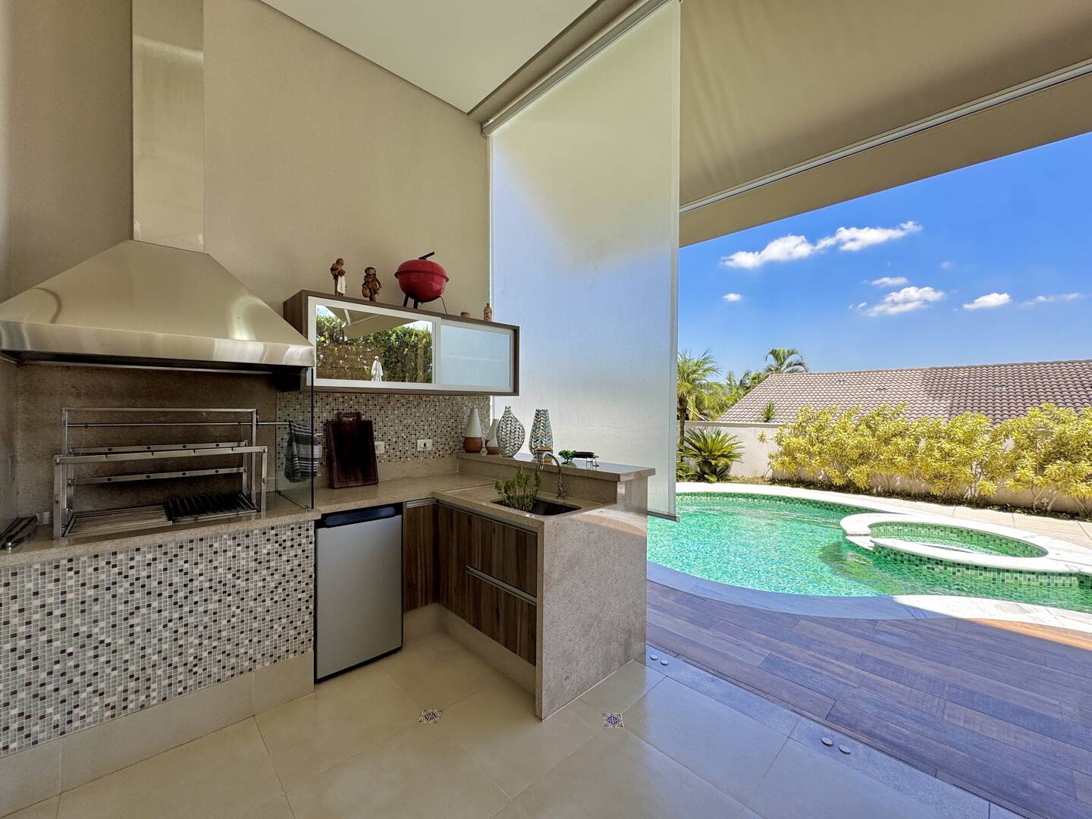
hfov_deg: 102.1
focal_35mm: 14
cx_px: 546
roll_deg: -1.2
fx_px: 442
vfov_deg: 85.7
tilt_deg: -1.3
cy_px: 410
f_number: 2.2
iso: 40
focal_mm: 2.22
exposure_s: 1/771
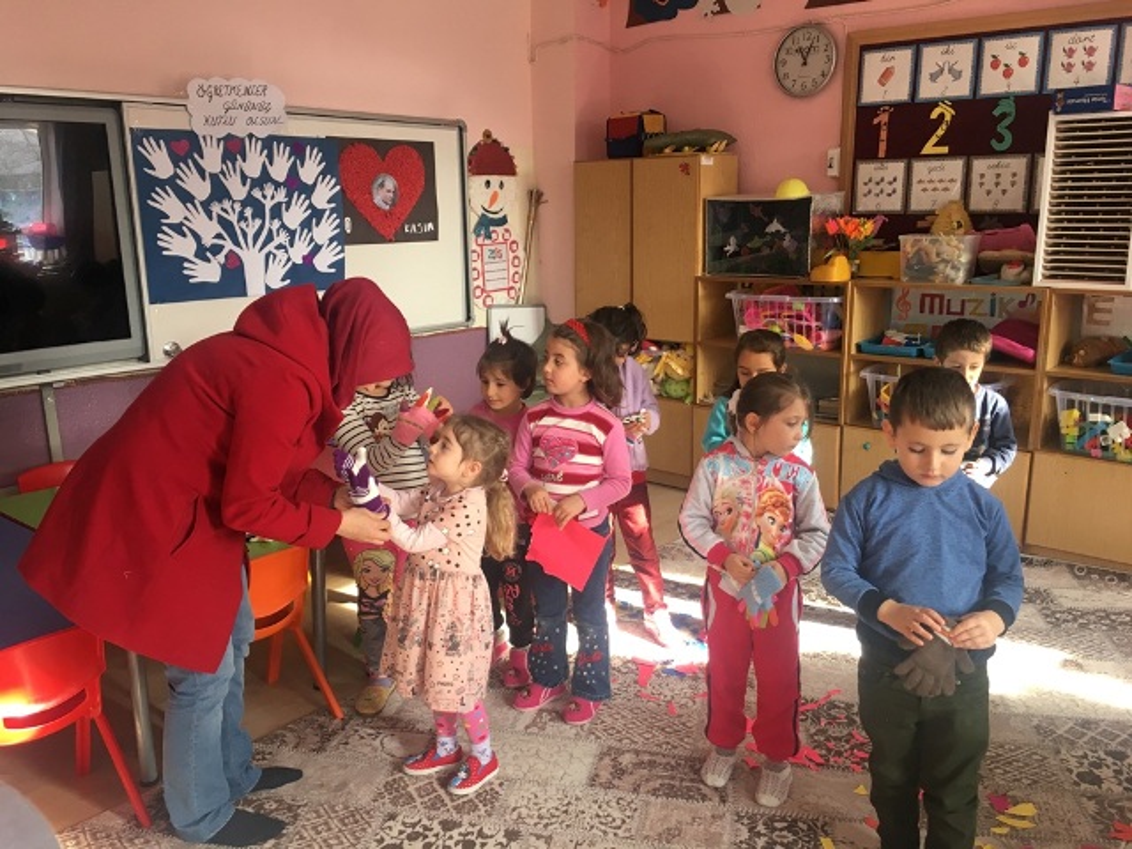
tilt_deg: -13.3
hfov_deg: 61.7
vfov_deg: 48.2
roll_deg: +0.7
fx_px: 948
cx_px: 566
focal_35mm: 29
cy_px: 424
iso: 25
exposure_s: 1/33
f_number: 2.2
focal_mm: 4.15
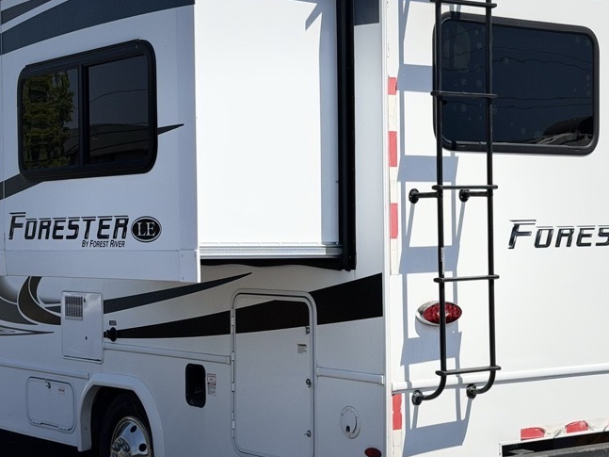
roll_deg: -1.5
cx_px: 293
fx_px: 1337
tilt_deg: +0.2
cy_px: 232
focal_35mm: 76
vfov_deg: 19.4
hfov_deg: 25.7
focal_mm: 6.76
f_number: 1.78
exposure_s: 1/8772
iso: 64
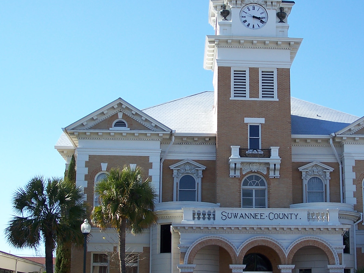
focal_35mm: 65
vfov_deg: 22.6
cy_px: 142
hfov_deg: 29.6
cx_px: 244
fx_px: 683
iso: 64
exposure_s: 1/500
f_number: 2.8
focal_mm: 7.8
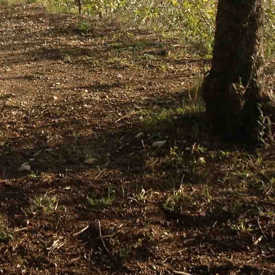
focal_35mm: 127
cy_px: -47
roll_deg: +2.0
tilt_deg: -7.6
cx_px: 4
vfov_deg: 13.4
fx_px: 1141
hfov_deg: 13.6
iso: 50
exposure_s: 1/506
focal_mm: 4.28
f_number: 2.4
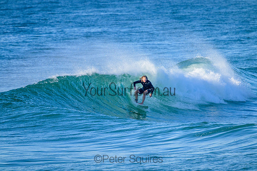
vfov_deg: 1.7
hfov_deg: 2.6
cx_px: 128
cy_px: 86
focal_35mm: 800
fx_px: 5712
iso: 1600
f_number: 11
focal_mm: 800
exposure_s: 1/2000
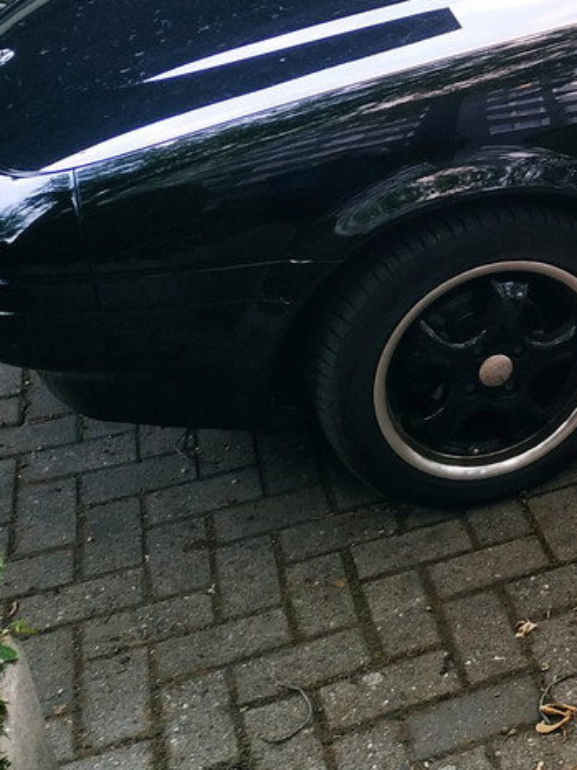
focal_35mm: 55
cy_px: 137
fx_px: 1223
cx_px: 770
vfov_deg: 33.8
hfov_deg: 23.2
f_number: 1.9
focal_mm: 3.94
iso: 320
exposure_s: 1/24
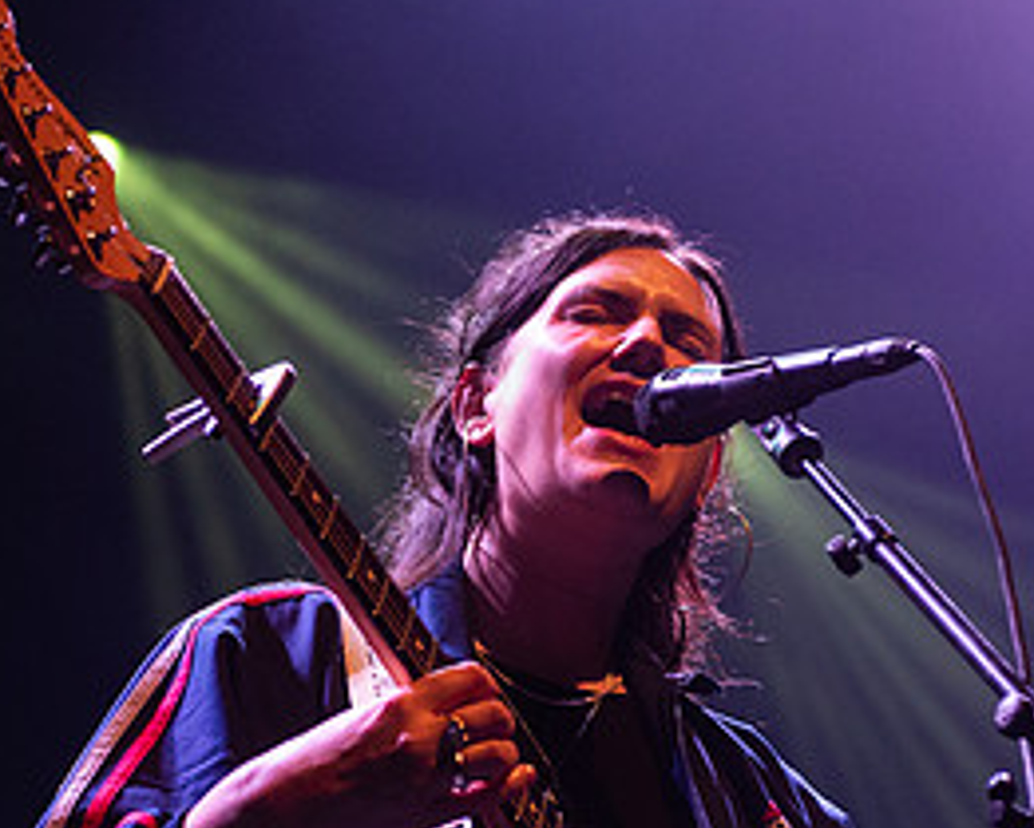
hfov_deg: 11.3
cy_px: 519
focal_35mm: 170
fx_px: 5204
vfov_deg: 9.1
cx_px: 340
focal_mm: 70
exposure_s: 1/250
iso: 2000
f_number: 3.5
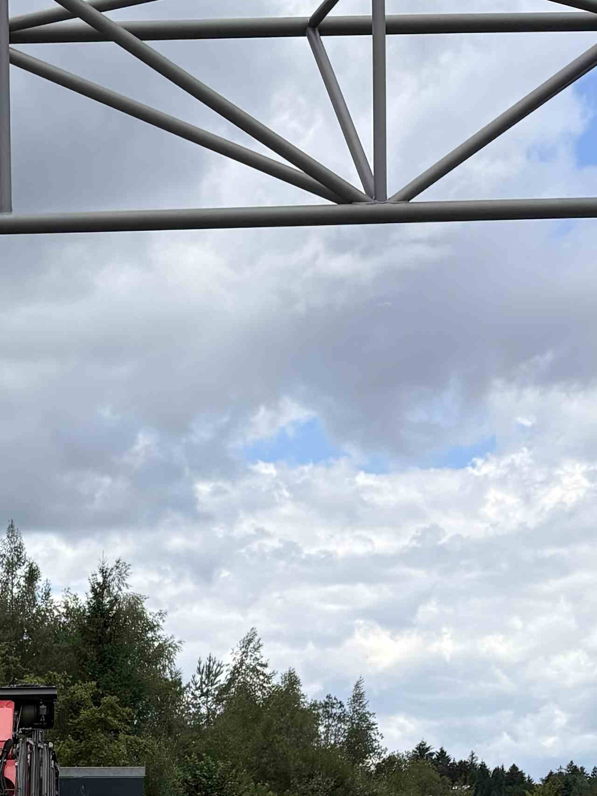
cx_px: -378
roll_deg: +1.0
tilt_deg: -2.2
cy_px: 1021
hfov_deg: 15.3
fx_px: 2001
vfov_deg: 20.6
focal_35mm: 87
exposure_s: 1/2451
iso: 50
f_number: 1.6
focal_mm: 5.96
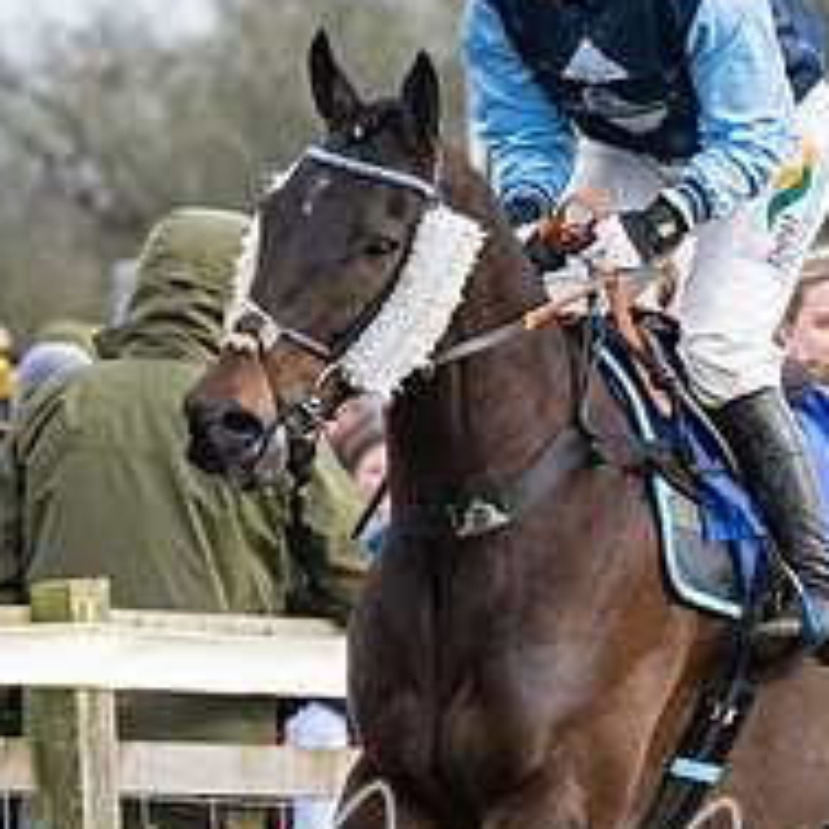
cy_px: 703
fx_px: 32134
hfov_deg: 1.5
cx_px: 651
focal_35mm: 1186
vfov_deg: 1.5
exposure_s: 1/1600
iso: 800
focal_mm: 165
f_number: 5
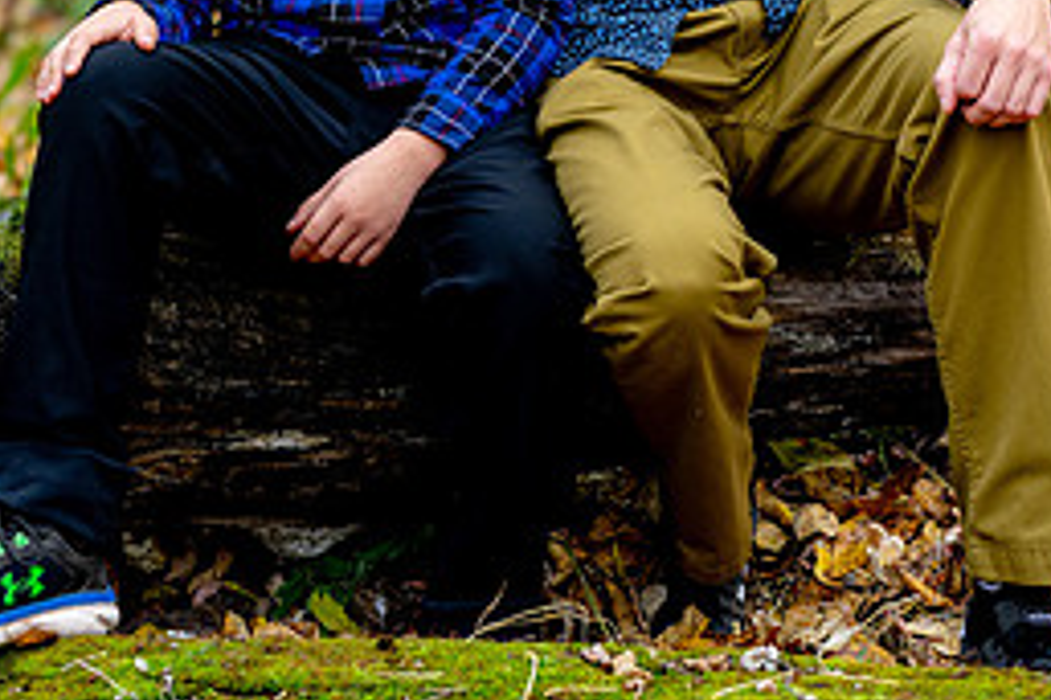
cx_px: 560
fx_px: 3297
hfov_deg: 18.1
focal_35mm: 113
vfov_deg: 11.9
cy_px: -59
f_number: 3.2
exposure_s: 1/400
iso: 250
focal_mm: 50
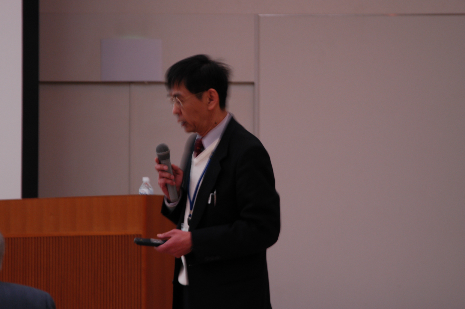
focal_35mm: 155
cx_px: 198
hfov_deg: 13.3
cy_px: 124
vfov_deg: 8.9
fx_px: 1995
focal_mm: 85
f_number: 4.5
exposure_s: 1/4
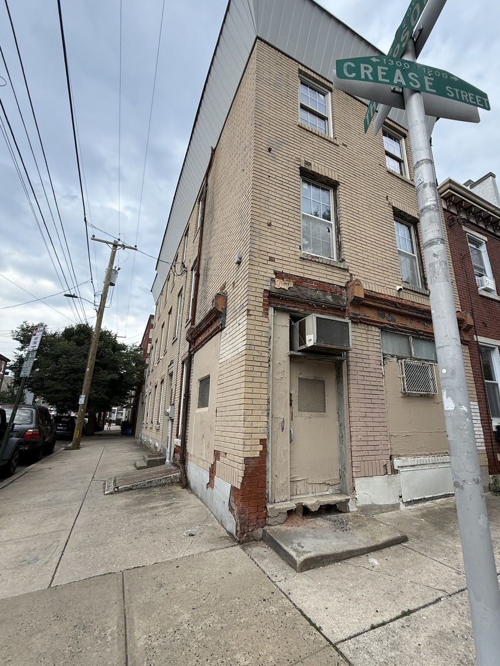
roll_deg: -0.2
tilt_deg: +16.9
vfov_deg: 98.1
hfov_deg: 81.6
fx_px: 289
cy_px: 346
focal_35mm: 15
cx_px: 267
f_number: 2.2
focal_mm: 2.22
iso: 64
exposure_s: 1/638
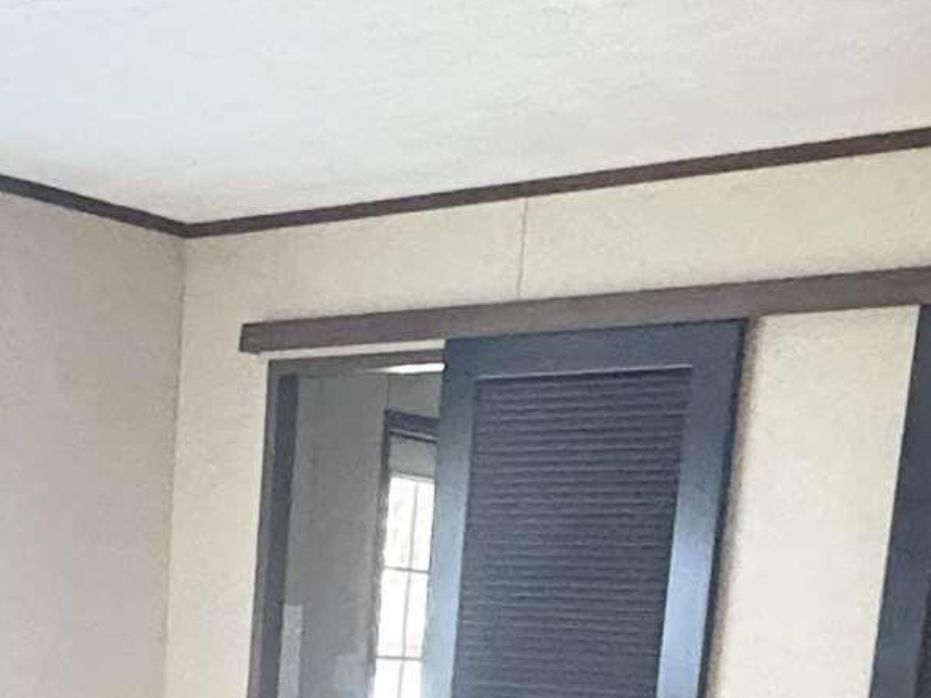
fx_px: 1964
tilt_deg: -13.1
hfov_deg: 26.1
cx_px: 149
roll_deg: -2.7
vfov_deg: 17.9
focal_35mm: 73
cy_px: 1063
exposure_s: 1/30
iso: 1600
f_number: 2.2
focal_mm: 2.22
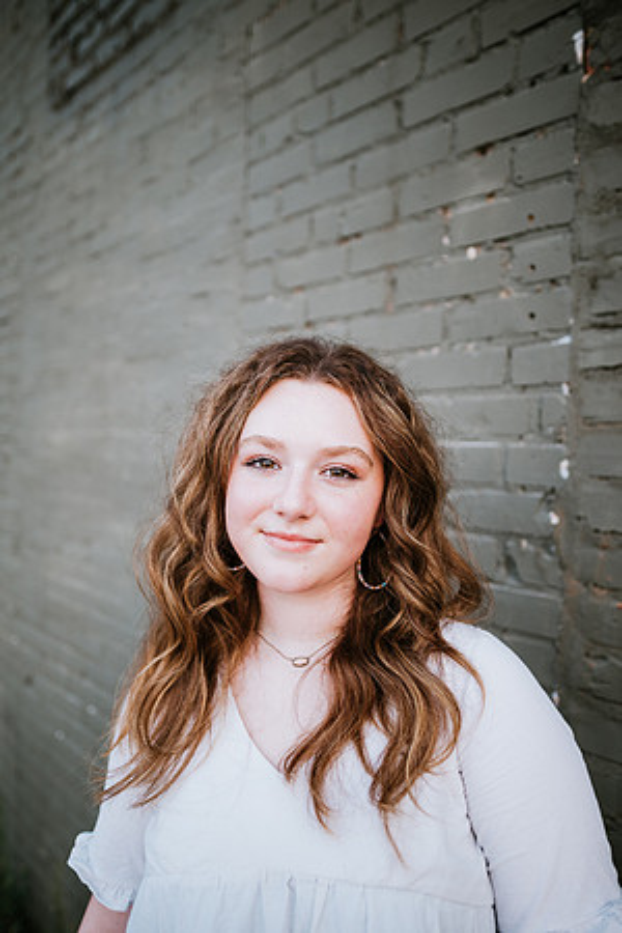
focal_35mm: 24
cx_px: 311
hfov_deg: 53.1
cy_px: 466
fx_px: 622
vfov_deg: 73.7
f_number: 2
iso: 125
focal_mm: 24
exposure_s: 1/400
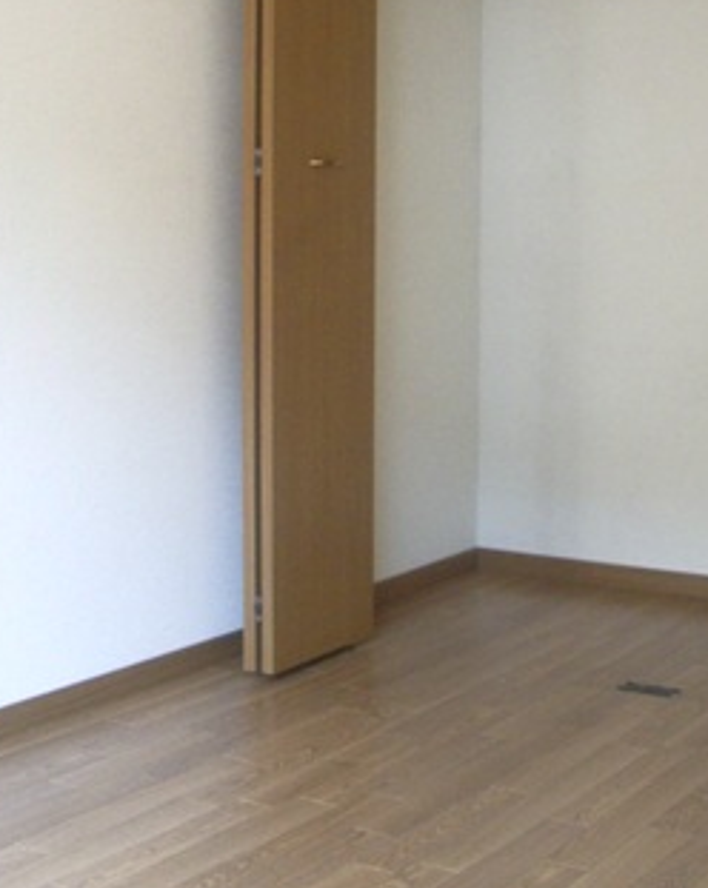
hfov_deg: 23.0
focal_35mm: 66
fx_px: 1732
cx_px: 462
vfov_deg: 28.2
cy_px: 180
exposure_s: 1/60
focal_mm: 5.8
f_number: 2.6
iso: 160
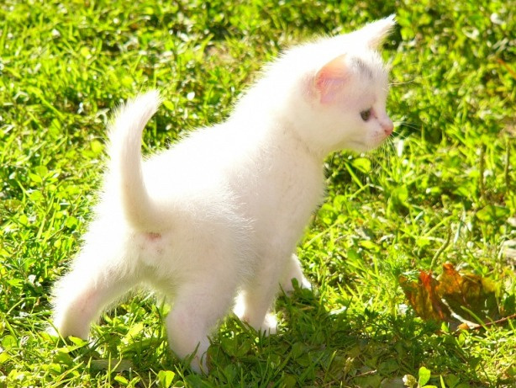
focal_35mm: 203
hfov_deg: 9.7
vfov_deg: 7.3
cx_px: 258
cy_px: 194
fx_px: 3027
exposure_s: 1/200
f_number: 4
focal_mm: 33.9
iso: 50
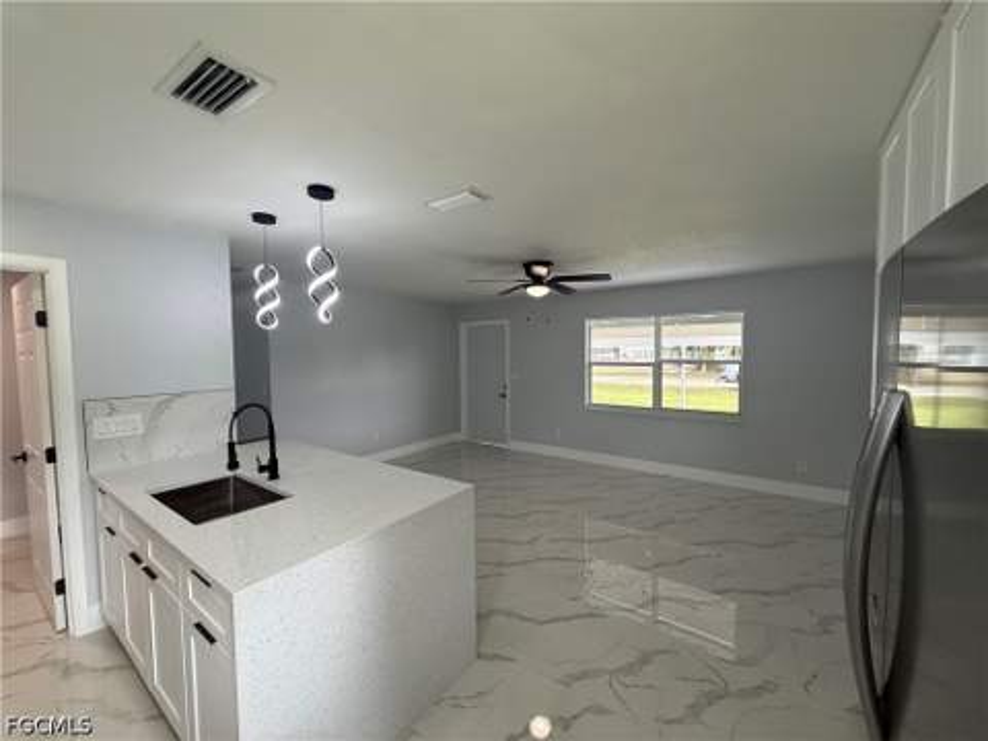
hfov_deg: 102.1
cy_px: 370
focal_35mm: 14
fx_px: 400
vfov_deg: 85.7
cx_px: 494
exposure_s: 1/120
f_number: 2.2
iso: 125
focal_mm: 2.22
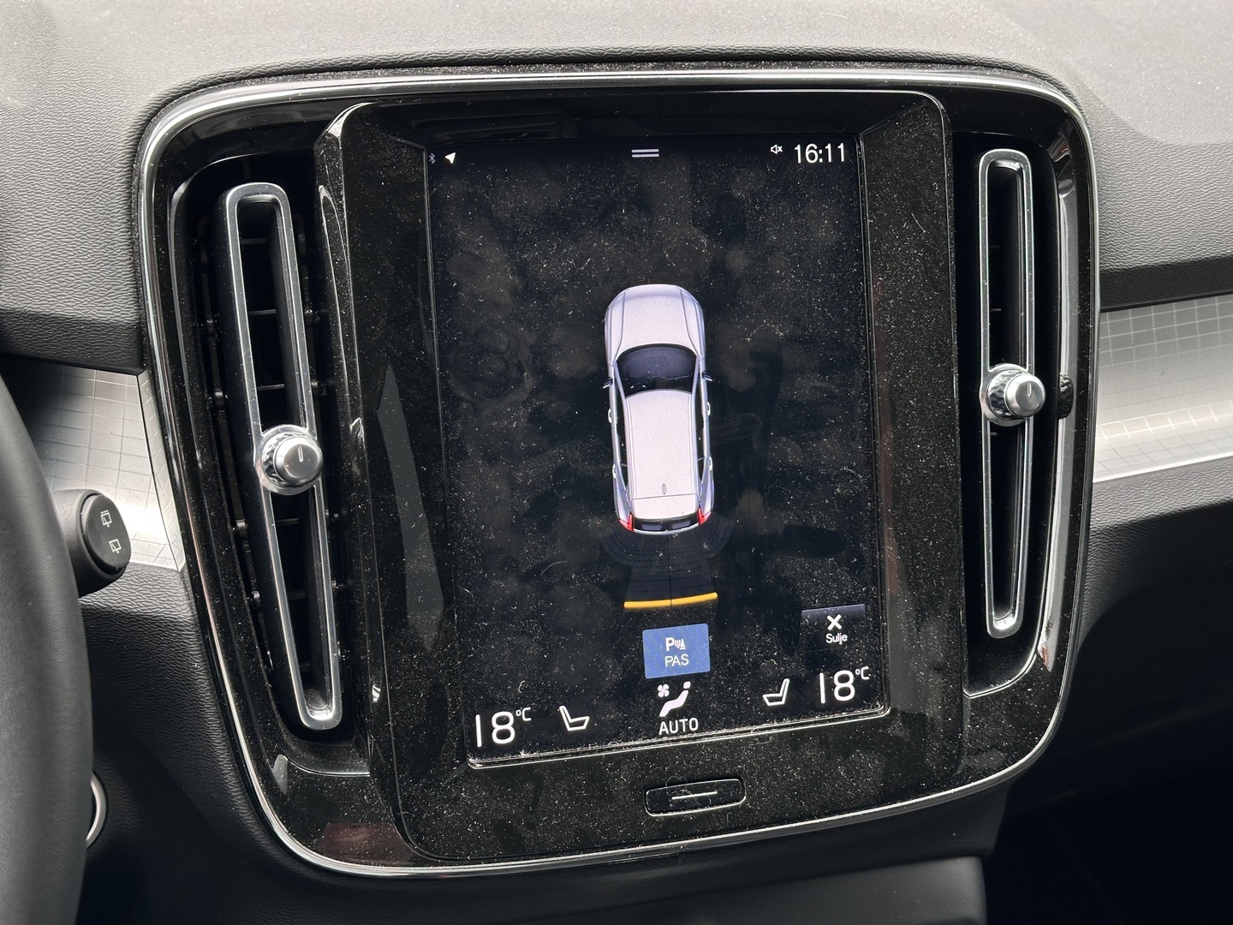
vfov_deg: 30.3
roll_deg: -4.0
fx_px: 1710
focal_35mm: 48
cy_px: 462
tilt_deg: -24.6
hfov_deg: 39.7
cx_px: 616
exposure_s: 1/116
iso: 80
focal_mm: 6.86
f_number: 1.78
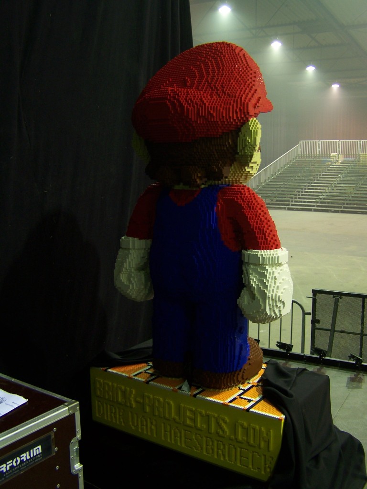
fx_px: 537
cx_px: 184
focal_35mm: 38
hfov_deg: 37.7
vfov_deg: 49.0
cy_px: 244
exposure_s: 1/2
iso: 80
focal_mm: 6.3
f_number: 2.8
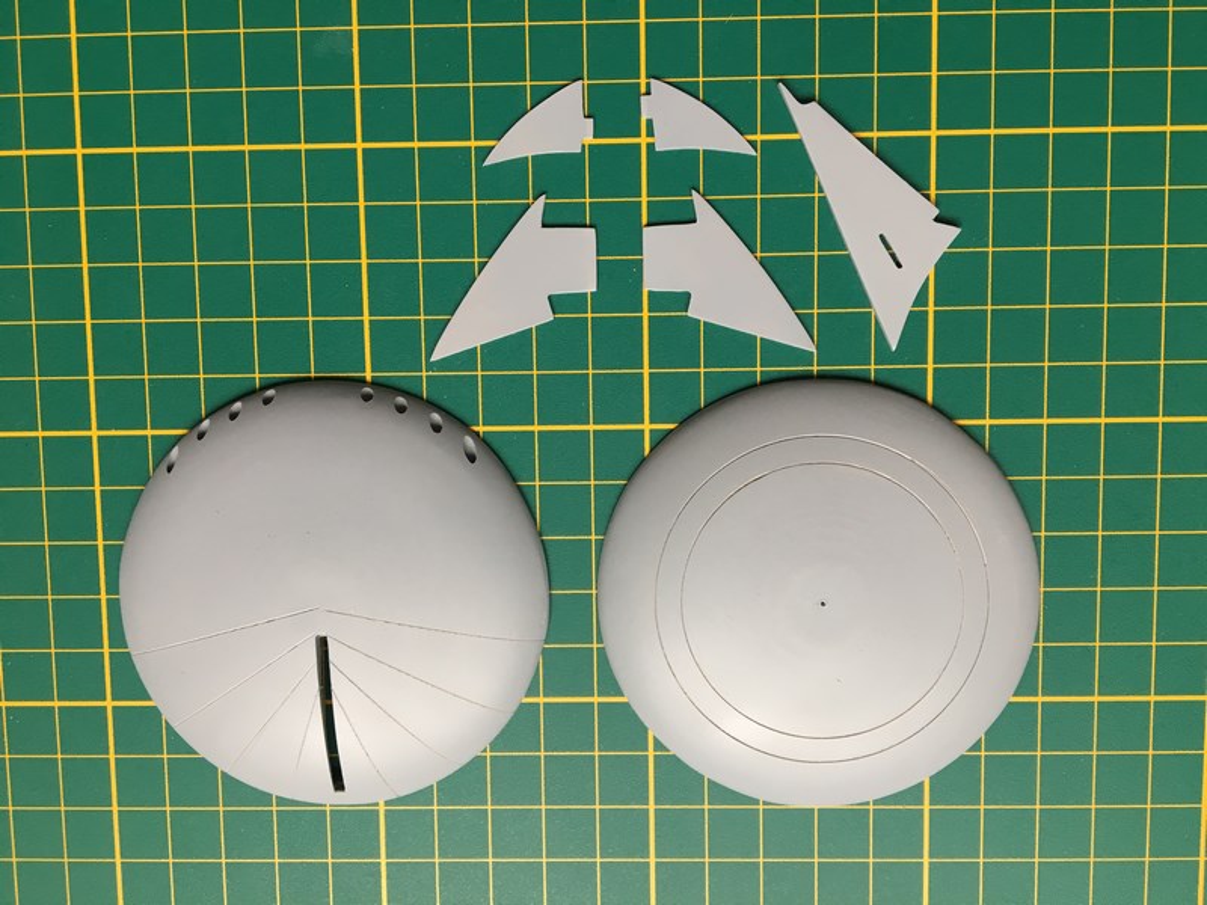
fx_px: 1011
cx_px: 604
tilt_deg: -86.3
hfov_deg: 61.7
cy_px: 452
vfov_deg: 48.2
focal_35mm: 29
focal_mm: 4.15
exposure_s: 1/33
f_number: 2.2
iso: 80
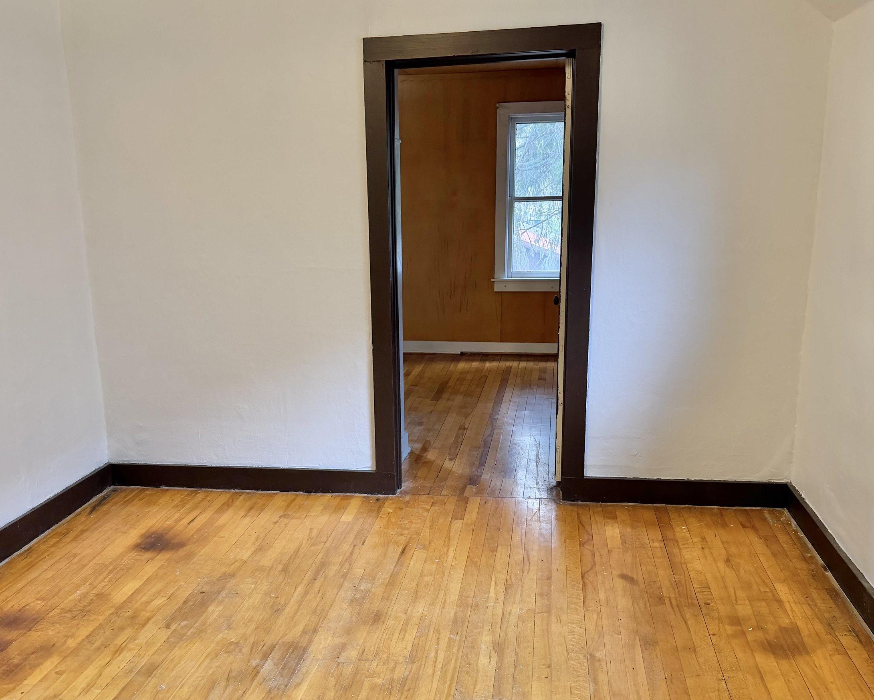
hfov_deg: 54.2
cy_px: 394
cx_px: 404
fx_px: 854
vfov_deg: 44.5
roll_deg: +1.8
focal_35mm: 33
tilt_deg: -12.8
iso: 200
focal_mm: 6.76
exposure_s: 1/60
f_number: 1.78
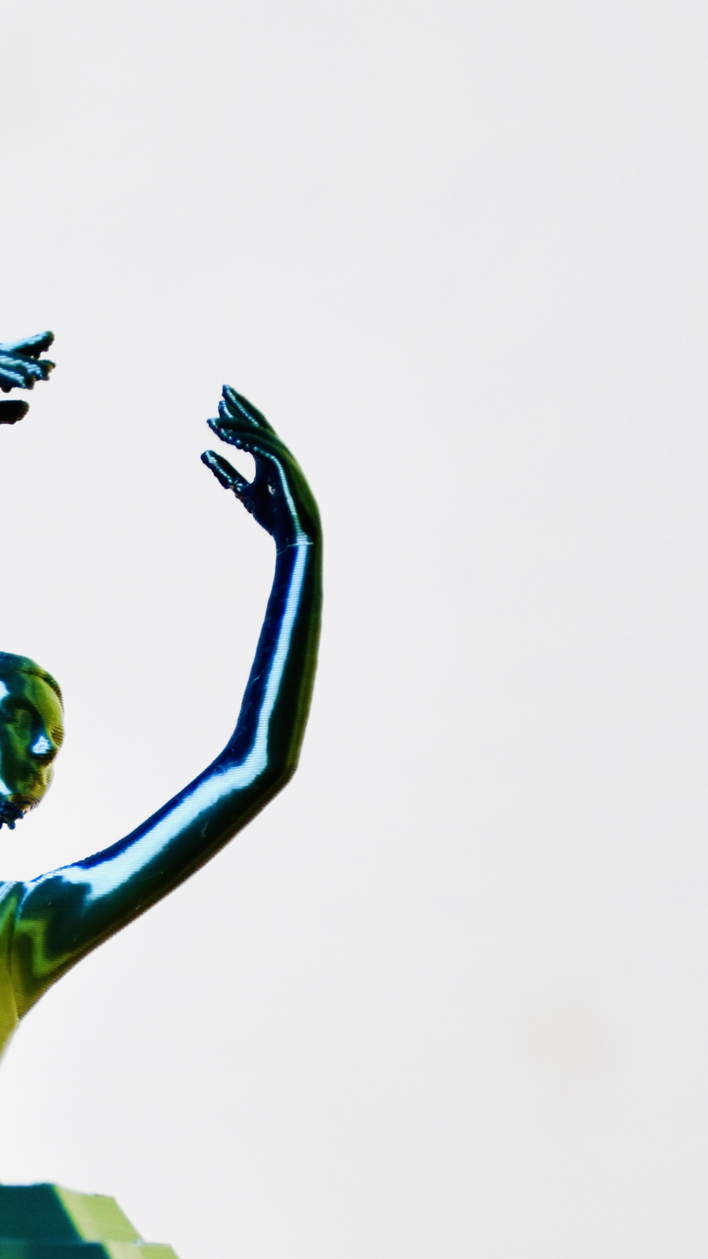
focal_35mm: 124
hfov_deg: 9.7
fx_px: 4139
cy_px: 1171
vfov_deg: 17.0
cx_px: -75
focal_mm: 34
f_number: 4.5
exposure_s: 1/125
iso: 800
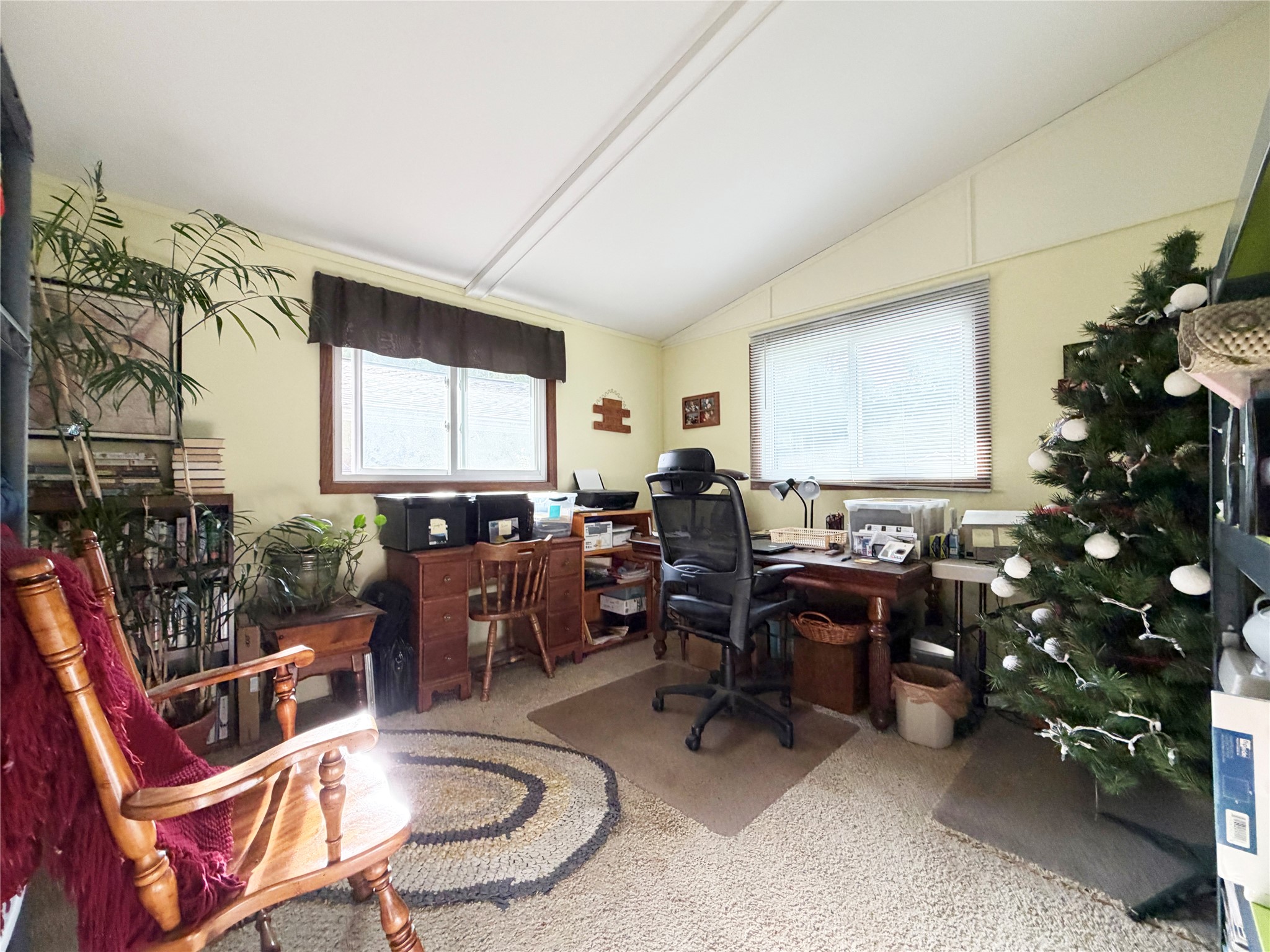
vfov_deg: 85.7
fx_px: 514
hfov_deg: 102.1
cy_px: 476
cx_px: 635
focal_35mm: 14
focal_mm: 2.22
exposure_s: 1/121
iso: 320
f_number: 2.2
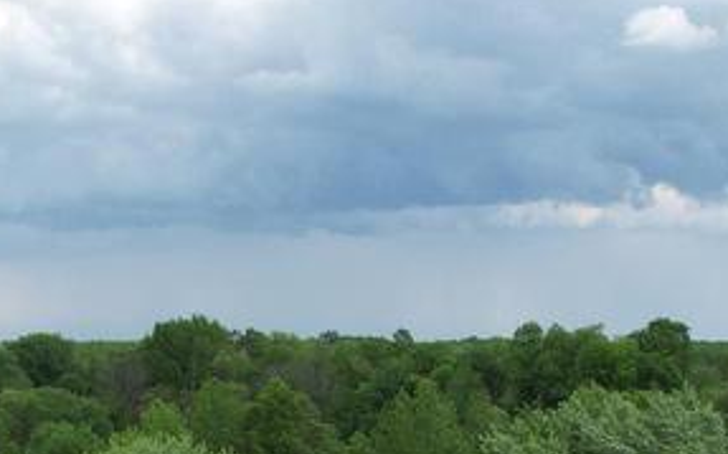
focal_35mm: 80
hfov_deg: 25.2
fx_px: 1586
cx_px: 91
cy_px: 770
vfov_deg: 14.6
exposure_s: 1/1000
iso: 100
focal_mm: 8.38
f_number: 2.8
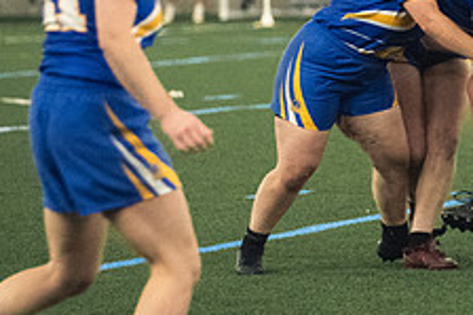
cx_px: 589
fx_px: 6853
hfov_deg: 3.9
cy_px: 15
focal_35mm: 522
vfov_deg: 2.6
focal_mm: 135
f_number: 2.8
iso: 11400
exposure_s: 1/500
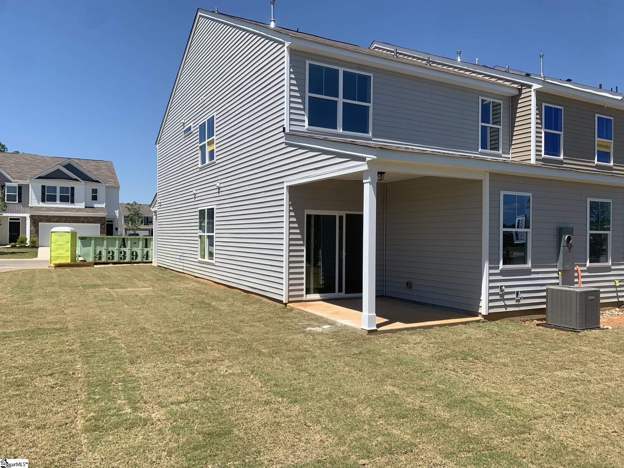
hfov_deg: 67.3
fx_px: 469
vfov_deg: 53.1
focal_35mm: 26
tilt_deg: -0.7
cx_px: 312
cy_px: 234
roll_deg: -0.6
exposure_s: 1/2481
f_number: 1.8
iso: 25
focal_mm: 4.25
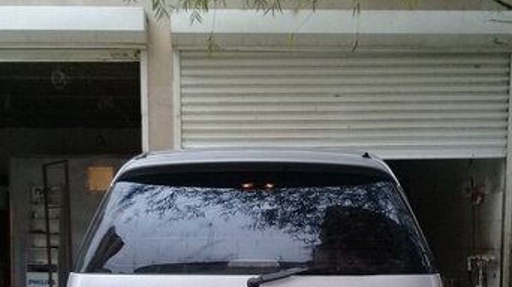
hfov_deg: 42.1
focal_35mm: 49
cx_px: 243
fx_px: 665
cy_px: 303
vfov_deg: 23.1
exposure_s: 1/33
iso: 160
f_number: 2.2
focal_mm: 3.3
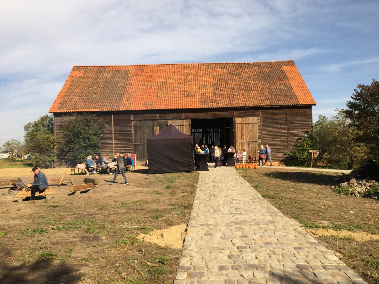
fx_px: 318
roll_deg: +1.9
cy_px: 142
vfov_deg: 48.2
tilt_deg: +4.6
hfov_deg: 61.7
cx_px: 190
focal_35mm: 29
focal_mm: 4.15
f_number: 2.2
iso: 25
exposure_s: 1/2564
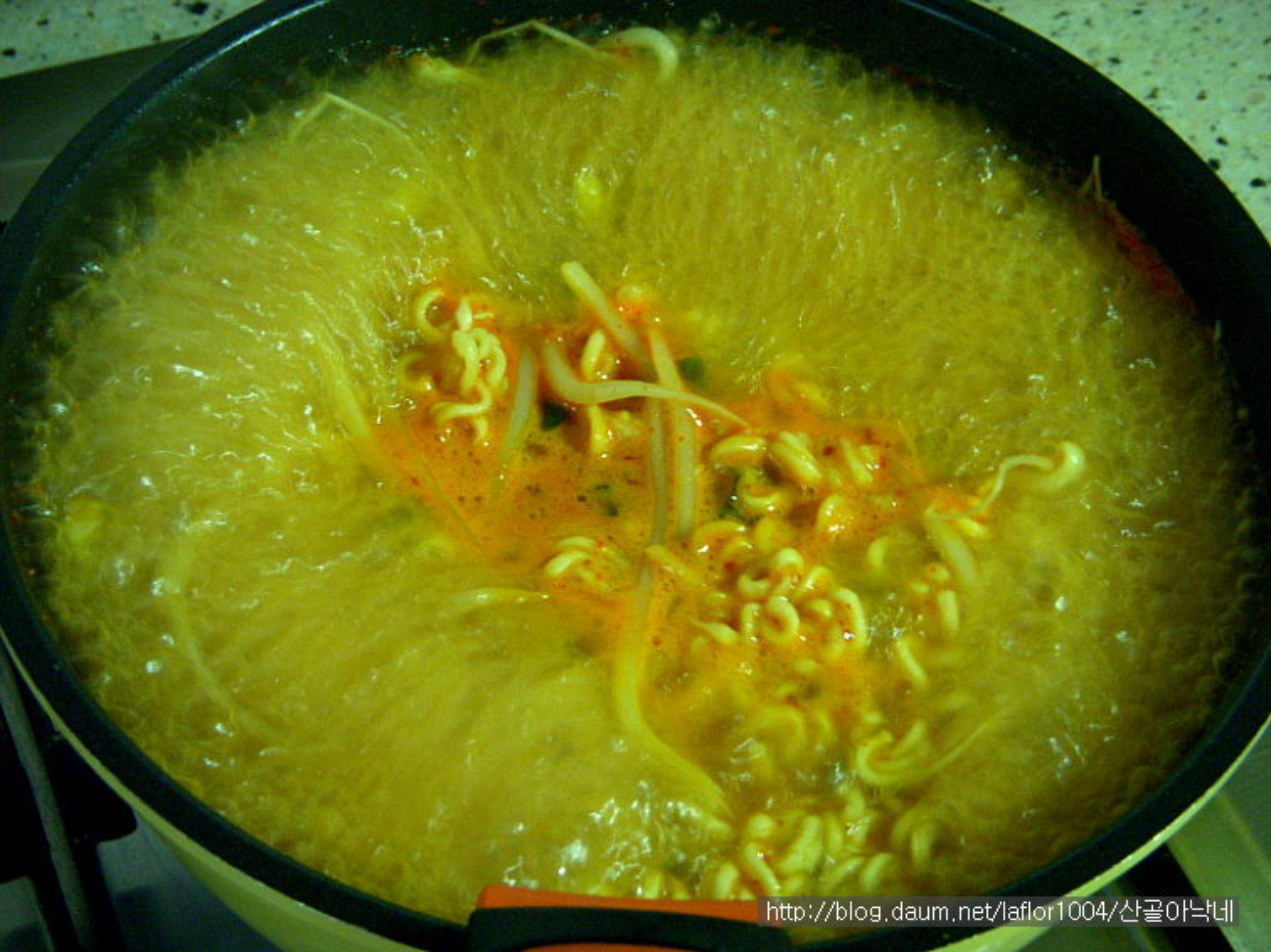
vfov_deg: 22.2
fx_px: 2423
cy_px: 476
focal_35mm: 66
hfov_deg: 29.4
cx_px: 636
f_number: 3.7
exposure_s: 1/8
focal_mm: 11
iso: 400
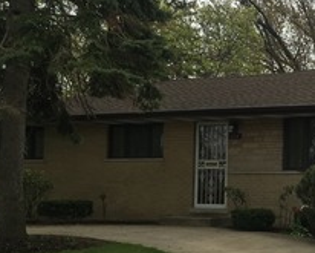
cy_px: 182
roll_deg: -1.1
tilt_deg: +1.8
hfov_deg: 20.7
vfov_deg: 17.4
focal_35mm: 88
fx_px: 821
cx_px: 349
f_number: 2.2
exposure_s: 1/549
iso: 32
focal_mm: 4.15
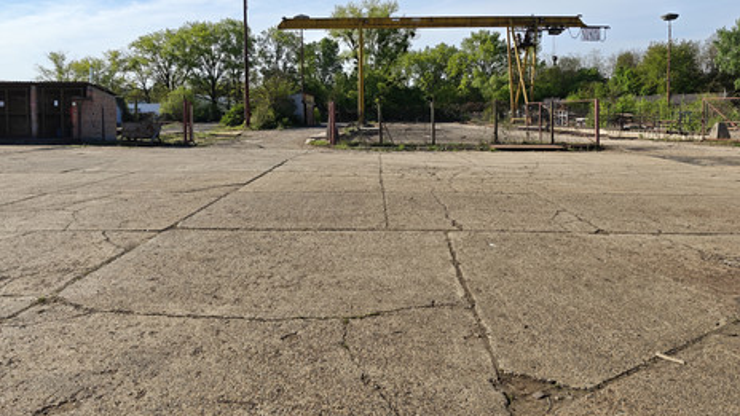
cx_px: 386
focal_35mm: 27
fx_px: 530
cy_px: 133
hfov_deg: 69.8
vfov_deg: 42.2
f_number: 1.67
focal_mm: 8.71
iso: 50
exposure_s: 1/5650
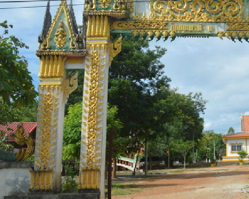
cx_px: 243
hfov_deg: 33.3
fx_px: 383
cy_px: 81
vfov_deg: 29.1
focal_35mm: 52
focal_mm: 18
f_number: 9
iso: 100
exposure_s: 1/320
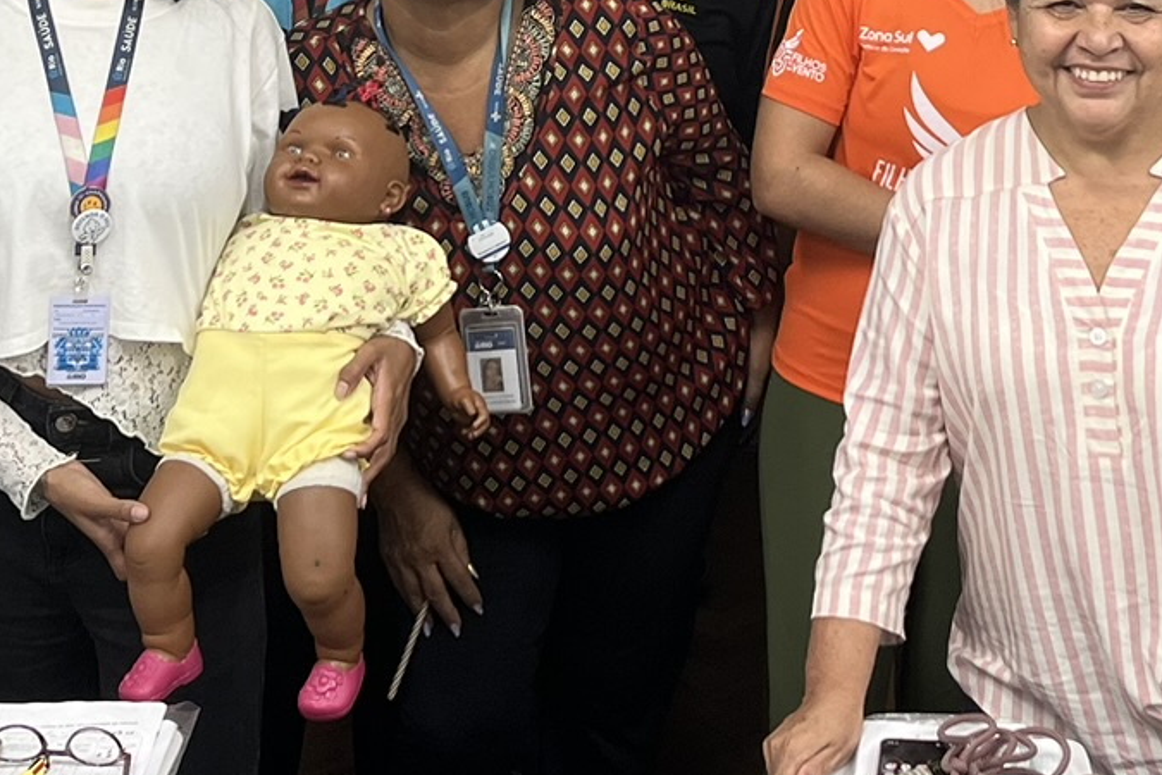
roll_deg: -1.2
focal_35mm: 82
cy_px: -164
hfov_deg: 24.7
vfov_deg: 16.0
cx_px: 756
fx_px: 2647
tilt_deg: -8.2
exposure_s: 1/60
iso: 64
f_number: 1.6
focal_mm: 5.1
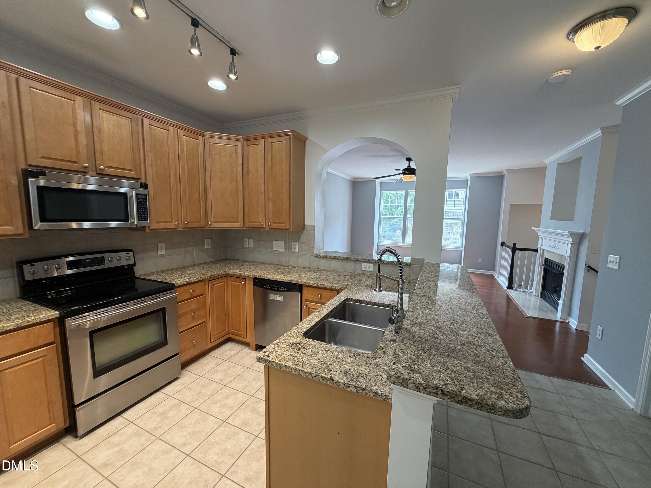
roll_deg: -0.8
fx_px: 263
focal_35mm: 14
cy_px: 244
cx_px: 326
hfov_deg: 102.1
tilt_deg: -6.5
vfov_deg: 85.7
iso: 250
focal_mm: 2.22
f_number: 2.2
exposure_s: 1/120
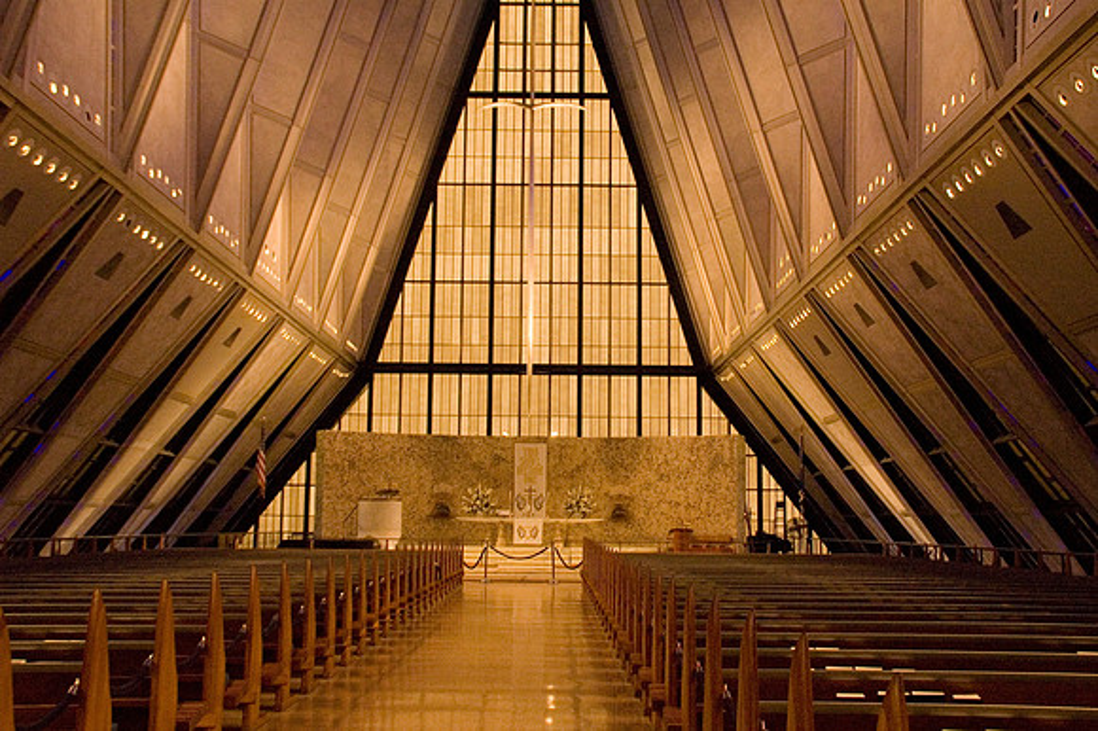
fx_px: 1143
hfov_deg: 51.3
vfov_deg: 35.5
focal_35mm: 38
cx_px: 549
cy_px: 366
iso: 1250
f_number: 5.6
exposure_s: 1/30
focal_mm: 25
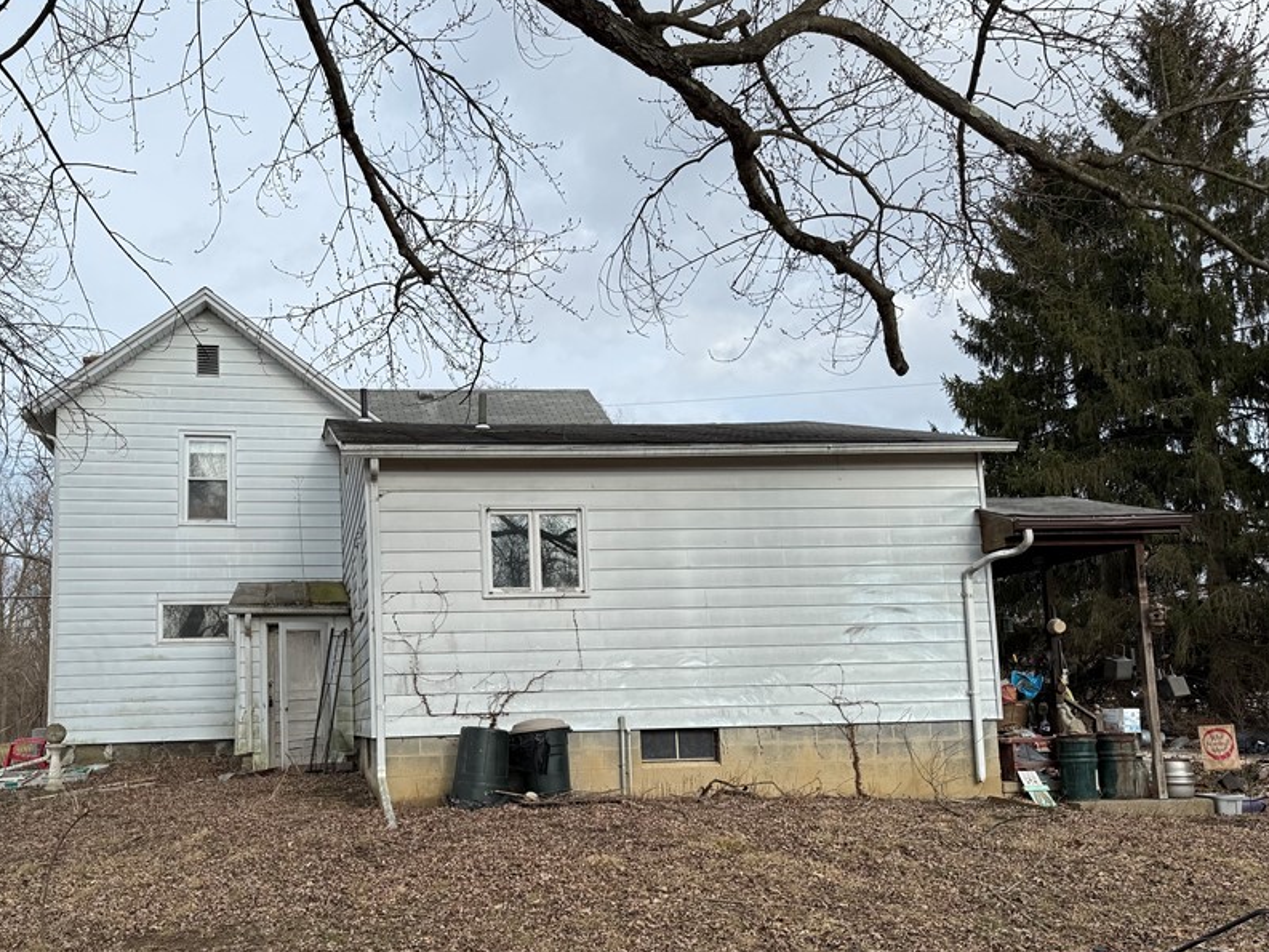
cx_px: 458
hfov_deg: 57.5
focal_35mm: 31
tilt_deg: +6.2
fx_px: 1137
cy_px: 603
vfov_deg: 45.0
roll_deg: +1.3
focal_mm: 6.76
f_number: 1.78
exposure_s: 1/3759
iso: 80
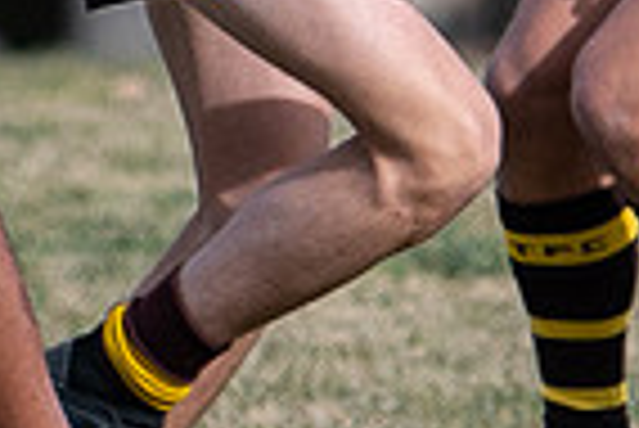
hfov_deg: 0.7
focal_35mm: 3041
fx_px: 54032
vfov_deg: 0.5
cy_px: -447
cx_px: 562
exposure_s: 1/1250
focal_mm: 175
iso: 200
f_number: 3.5
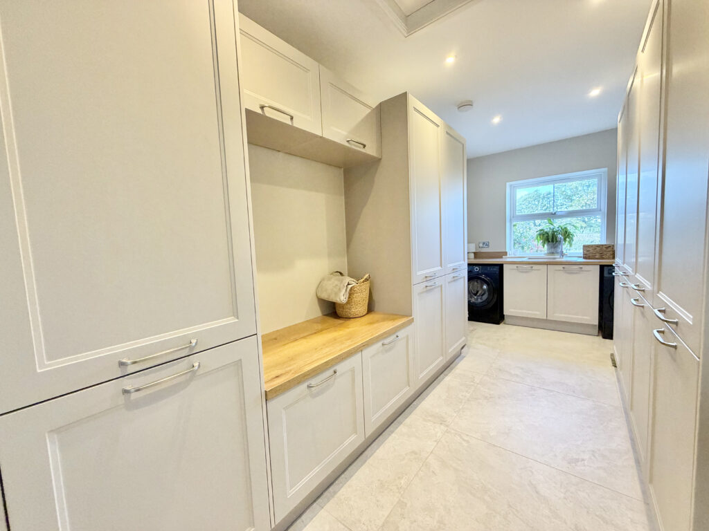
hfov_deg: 102.1
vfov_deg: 85.7
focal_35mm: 14
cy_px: 266
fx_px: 287
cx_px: 354
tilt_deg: -4.9
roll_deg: +2.6
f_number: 2.2
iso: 250
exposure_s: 1/121
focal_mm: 2.22
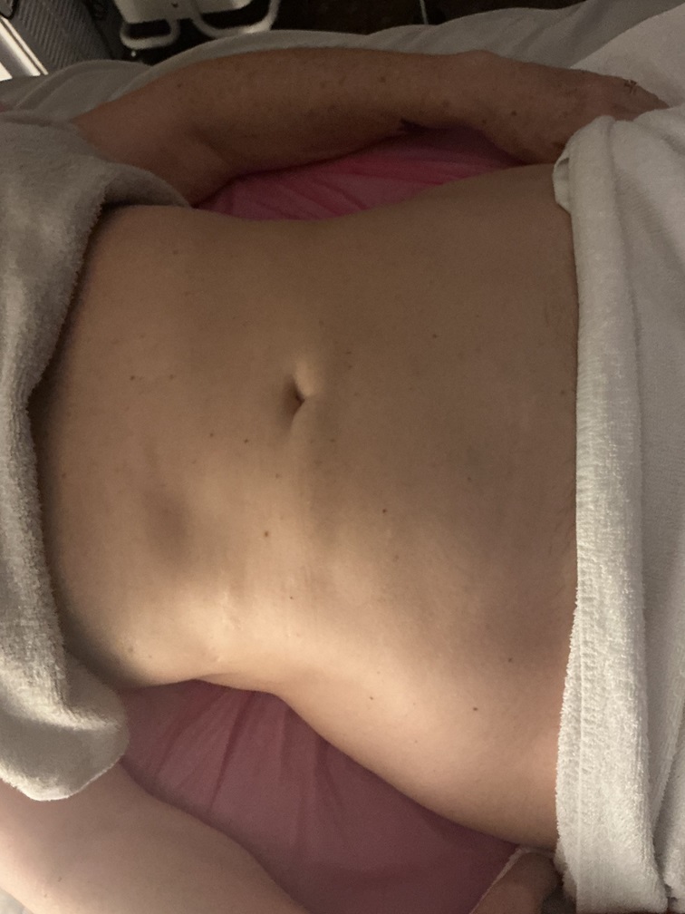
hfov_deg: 48.2
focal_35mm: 29
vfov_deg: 61.7
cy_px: 457
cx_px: 342
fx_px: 765
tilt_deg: -67.6
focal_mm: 3
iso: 500
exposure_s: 1/24
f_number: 1.8
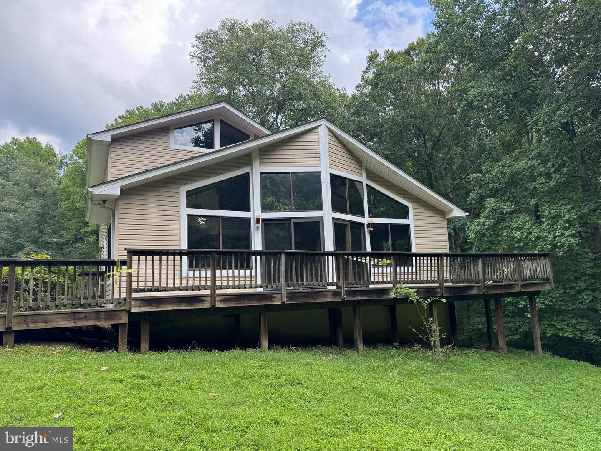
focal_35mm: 24
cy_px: 226
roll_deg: +2.5
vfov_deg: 56.8
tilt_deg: +8.5
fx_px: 417
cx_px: 300
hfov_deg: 71.6
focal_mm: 6.76
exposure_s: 1/685
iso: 80
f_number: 1.78
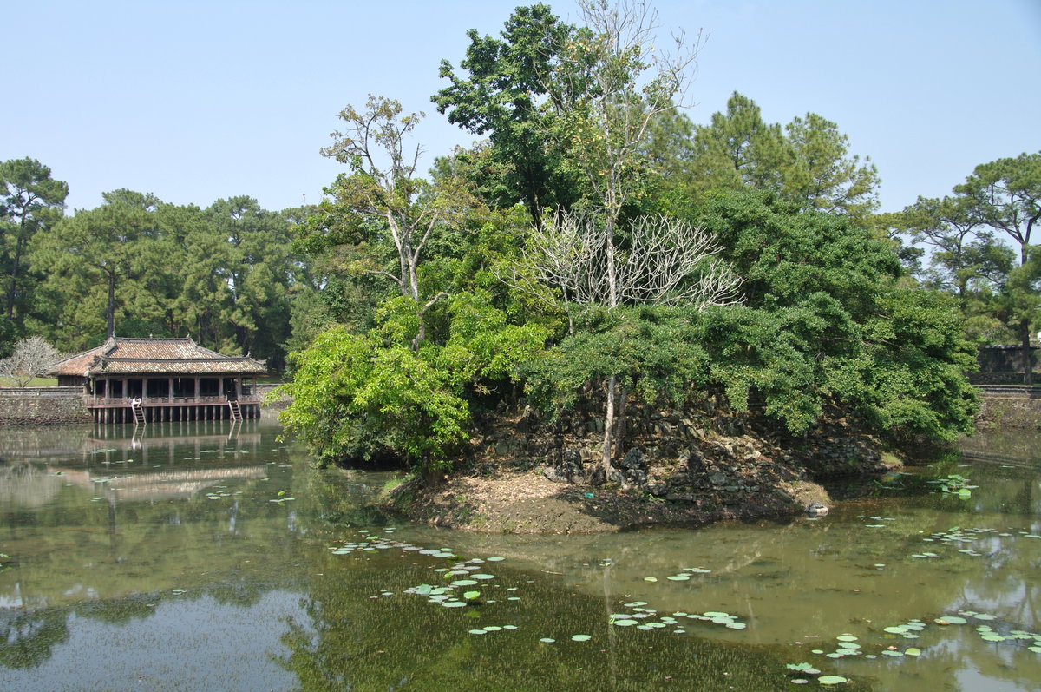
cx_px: 520
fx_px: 1002
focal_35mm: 35
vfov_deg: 38.1
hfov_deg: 54.9
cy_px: 346
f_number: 6.7
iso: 100
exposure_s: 1/125
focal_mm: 23.13
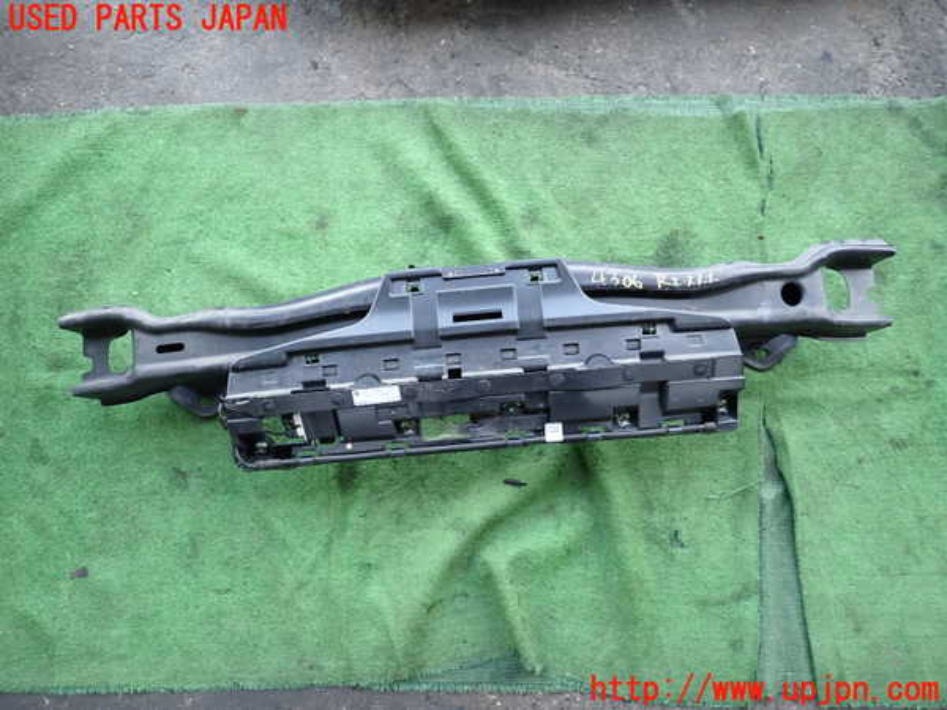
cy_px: 355
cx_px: 474
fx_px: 684
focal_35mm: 25
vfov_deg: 54.9
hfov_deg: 69.4
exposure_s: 1/160
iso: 100
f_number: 2
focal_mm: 4.5
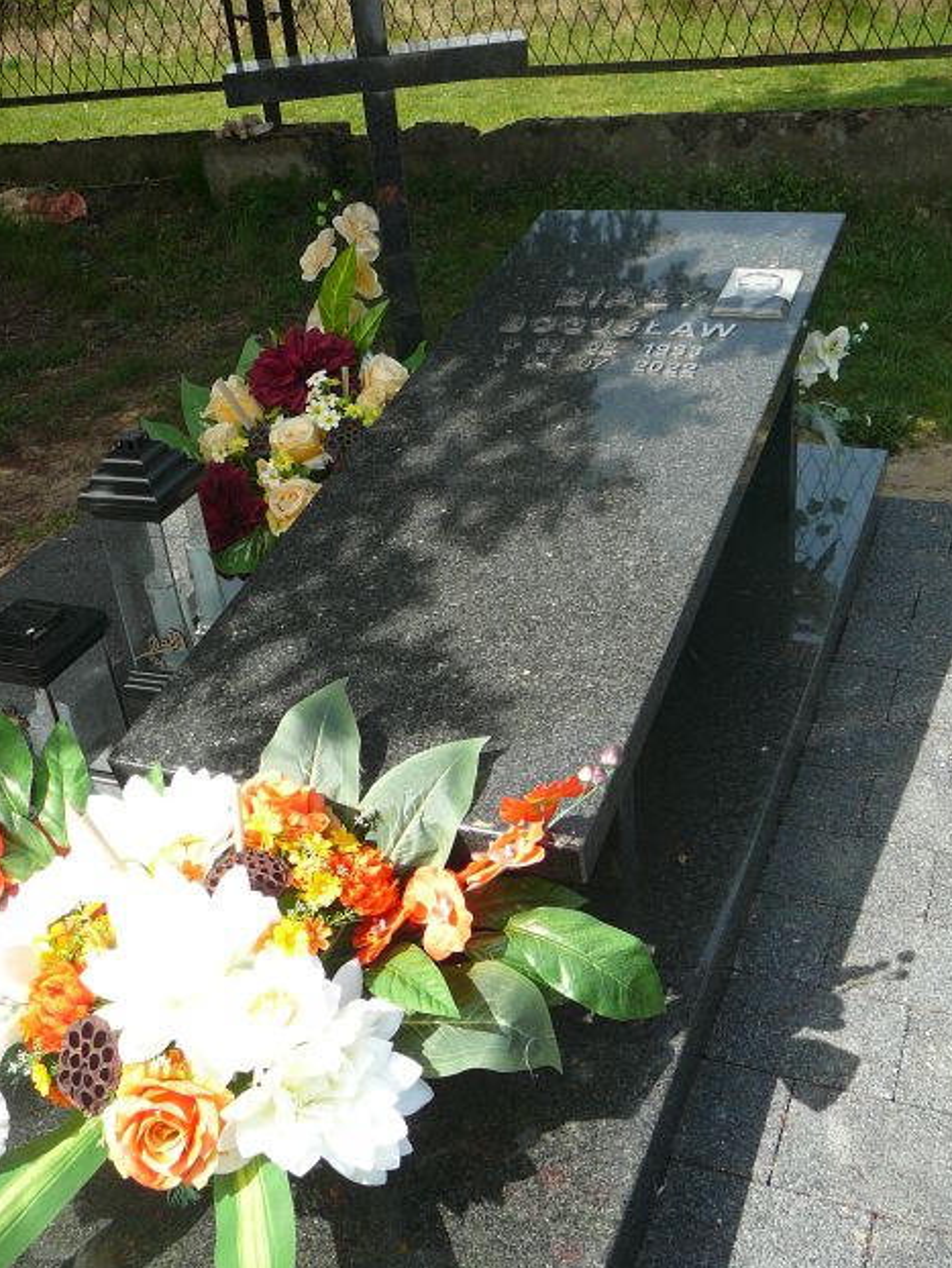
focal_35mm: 36
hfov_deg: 39.7
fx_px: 1319
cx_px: 485
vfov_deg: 51.3
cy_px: 634
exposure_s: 1/500
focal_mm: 5.2
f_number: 2.8
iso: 80
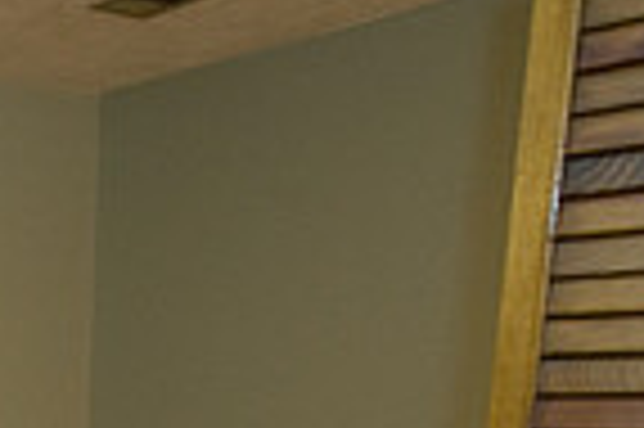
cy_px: 721
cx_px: -329
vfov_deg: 16.9
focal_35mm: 69
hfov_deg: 23.3
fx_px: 1233
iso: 1250
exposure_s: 1/40
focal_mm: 17
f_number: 4
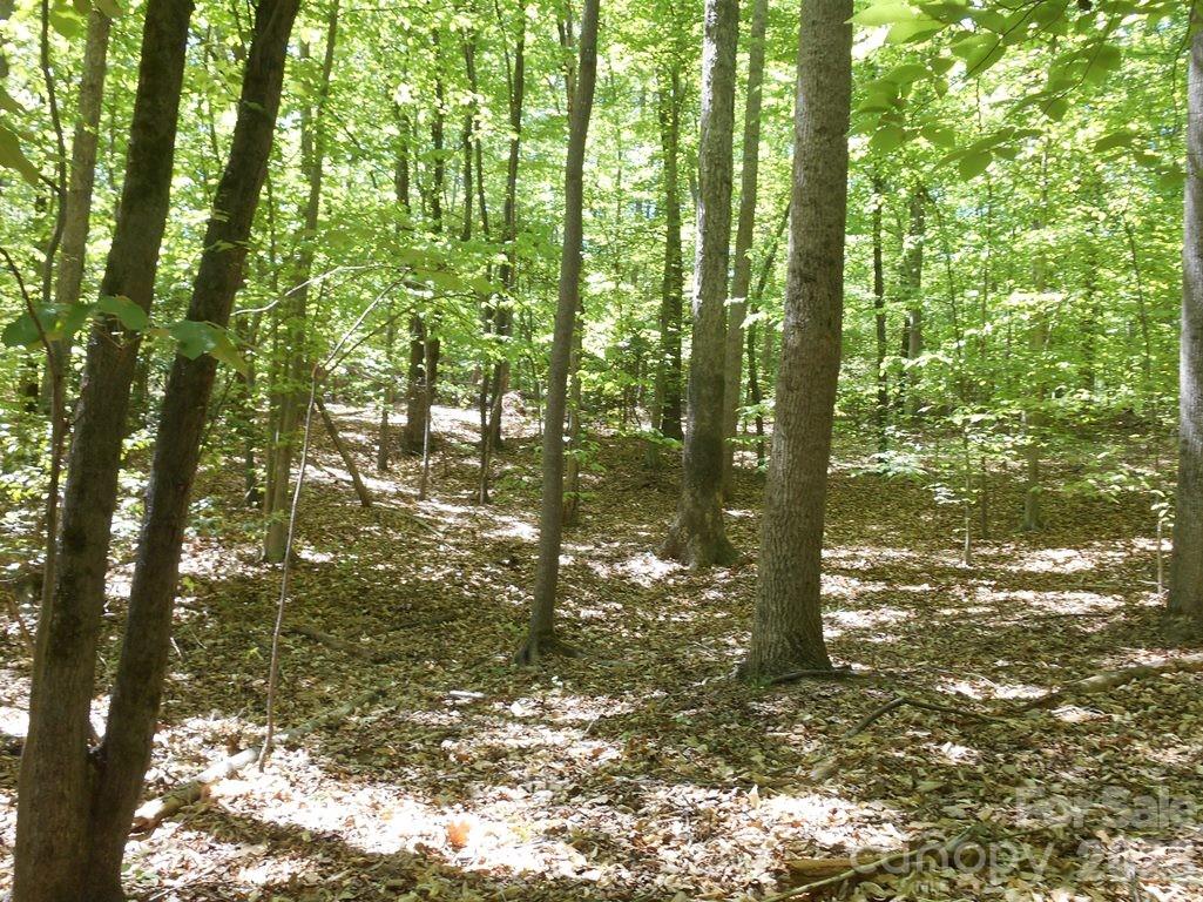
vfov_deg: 45.4
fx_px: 1077
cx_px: 602
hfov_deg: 58.4
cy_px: 451
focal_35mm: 31
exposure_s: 1/40
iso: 80
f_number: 3.6
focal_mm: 5.5
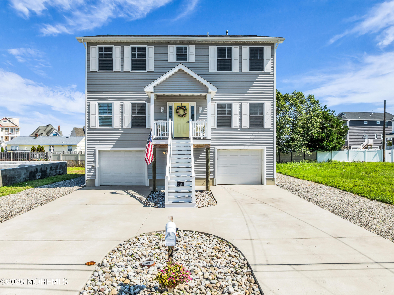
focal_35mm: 24
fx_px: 273
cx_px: 197
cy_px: 148
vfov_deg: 56.8
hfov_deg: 71.6
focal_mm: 12.29
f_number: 2.8
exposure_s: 1/2000
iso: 100
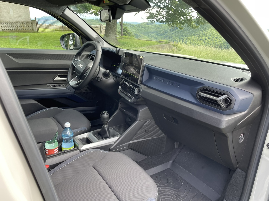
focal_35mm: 26
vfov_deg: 53.1
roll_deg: -1.1
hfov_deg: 67.3
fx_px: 202
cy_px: 100
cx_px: 134
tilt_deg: -20.9
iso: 50
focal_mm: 4.2
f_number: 1.6
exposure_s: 1/121
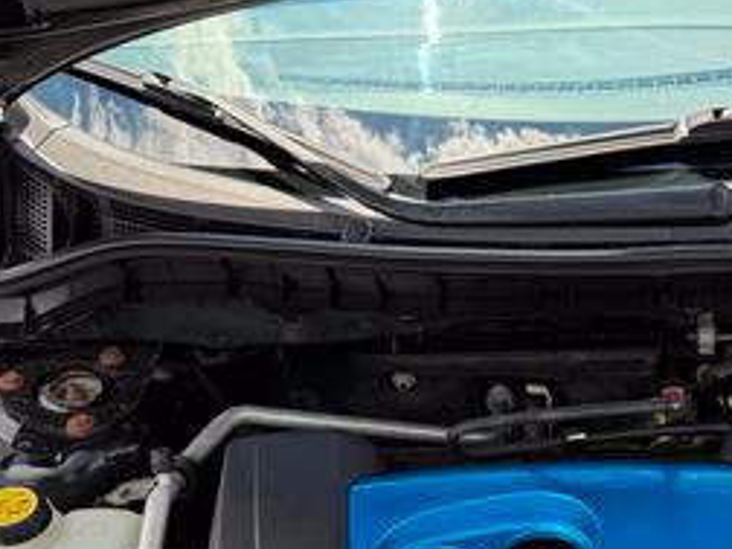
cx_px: 651
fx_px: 1290
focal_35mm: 61
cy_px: 587
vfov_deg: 22.8
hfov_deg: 30.4
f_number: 1.78
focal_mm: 6.76
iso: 100
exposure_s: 1/788
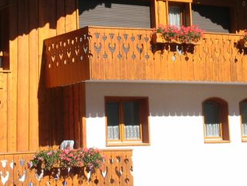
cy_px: 16
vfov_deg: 12.0
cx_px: 151
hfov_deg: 16.0
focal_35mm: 123
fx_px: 878
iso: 50
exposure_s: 1/134
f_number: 7.6
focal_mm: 13.5
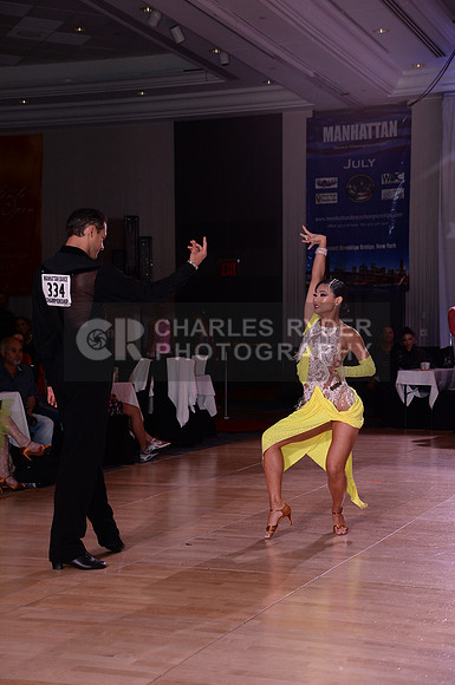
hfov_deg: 20.9
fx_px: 1236
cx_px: 228
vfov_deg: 31.0
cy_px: 342
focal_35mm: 65
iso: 2000
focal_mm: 65
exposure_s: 1/250
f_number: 6.3
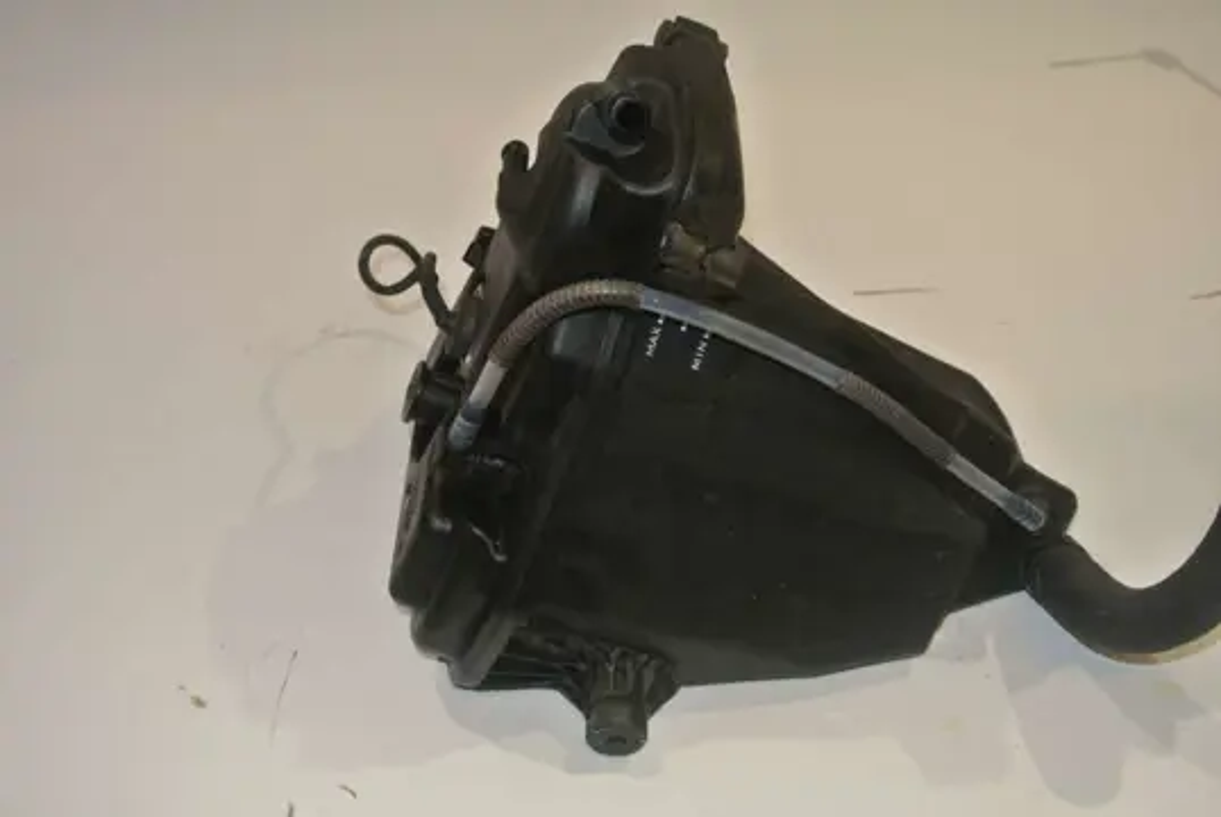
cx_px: 610
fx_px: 1426
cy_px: 408
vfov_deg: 32.0
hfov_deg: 46.4
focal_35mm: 42
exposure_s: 1/60
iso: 200
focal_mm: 15.7
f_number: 4.2
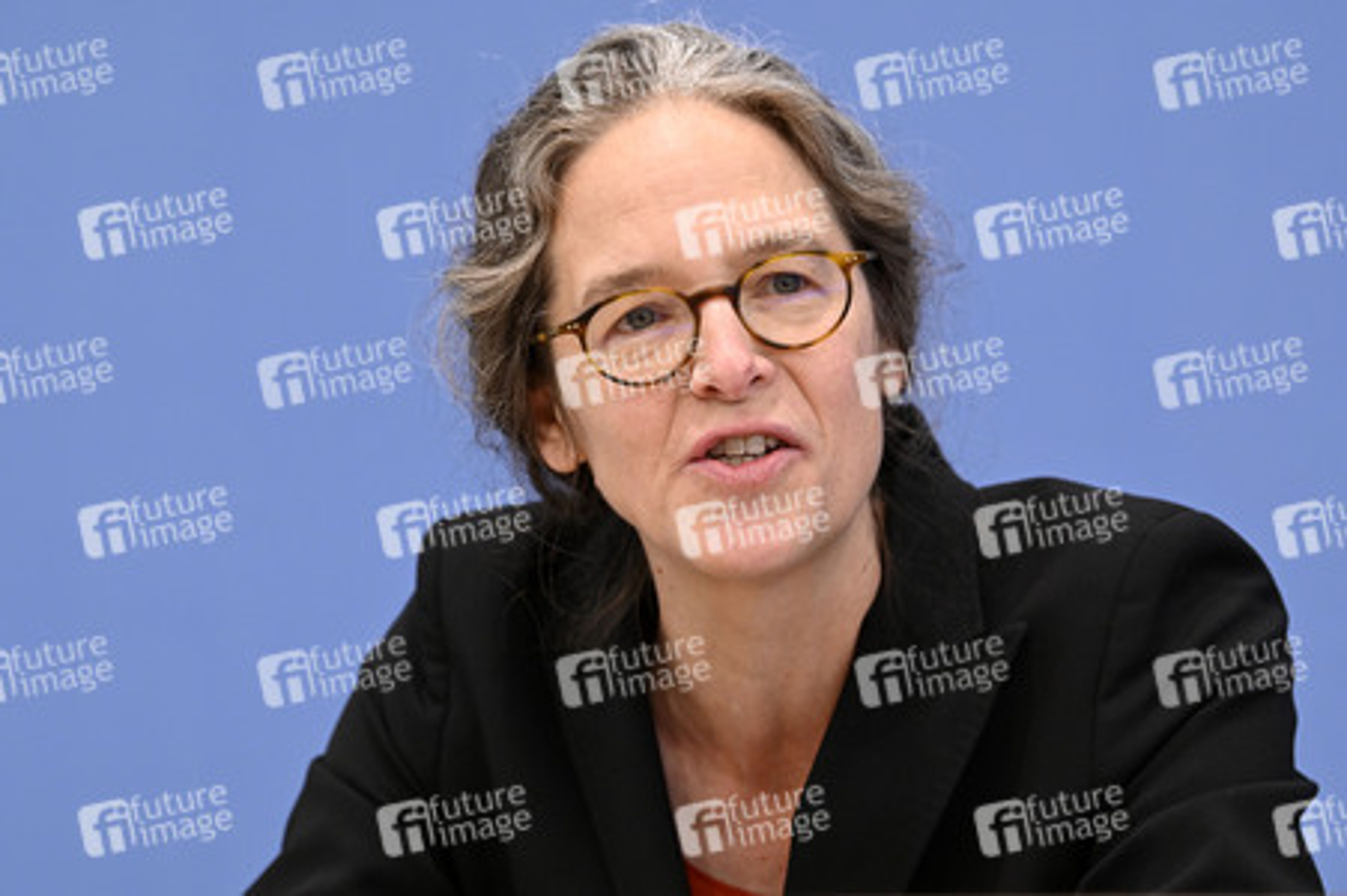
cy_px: 448
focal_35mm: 170
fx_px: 6356
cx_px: 674
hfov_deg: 12.1
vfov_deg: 8.1
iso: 4000
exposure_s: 1/500
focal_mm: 170
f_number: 5.6
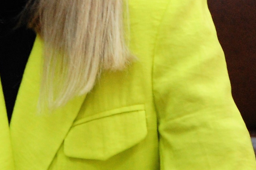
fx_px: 2699
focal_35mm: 380
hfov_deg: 5.4
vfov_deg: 3.6
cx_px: 40
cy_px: -5
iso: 800
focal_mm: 66
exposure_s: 1/50
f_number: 5.3
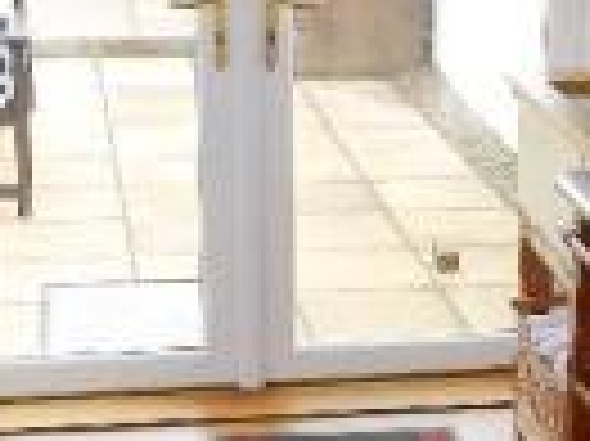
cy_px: 371
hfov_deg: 19.7
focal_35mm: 98
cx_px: 534
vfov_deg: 14.9
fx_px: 1669
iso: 80
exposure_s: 1/30
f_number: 3.4
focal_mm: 4
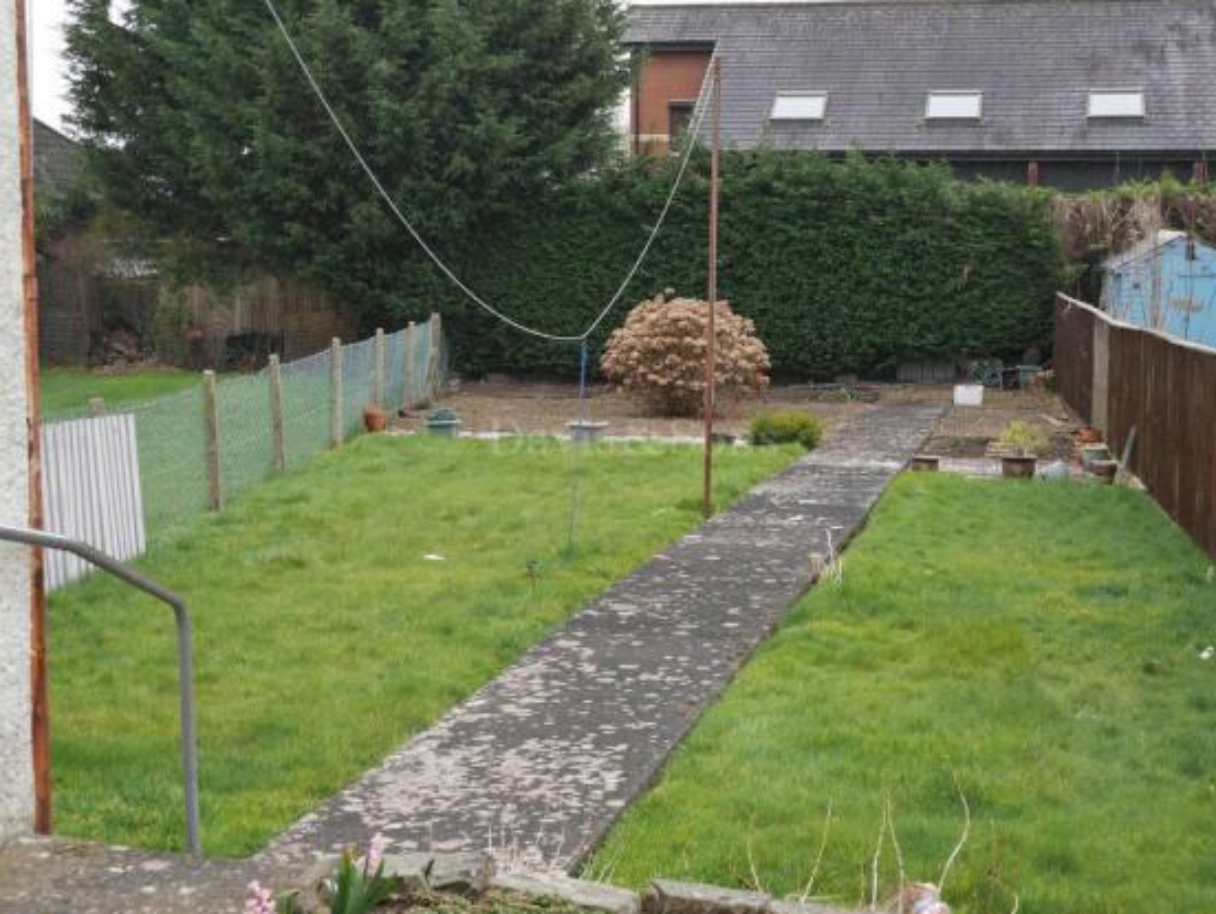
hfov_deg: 32.7
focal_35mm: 59
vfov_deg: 24.9
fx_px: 2074
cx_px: 639
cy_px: 442
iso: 200
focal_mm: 28
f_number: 6.3
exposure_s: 1/125
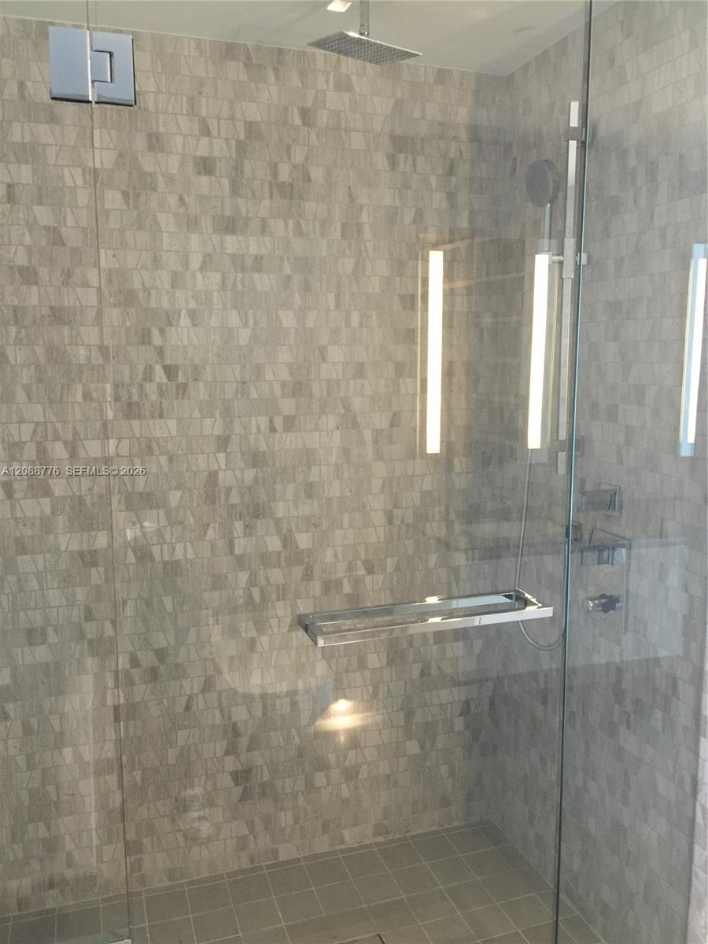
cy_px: 472
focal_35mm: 29
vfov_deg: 61.7
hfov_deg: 48.2
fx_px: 791
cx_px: 354
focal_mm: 4.15
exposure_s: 1/15
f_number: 2.2
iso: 100
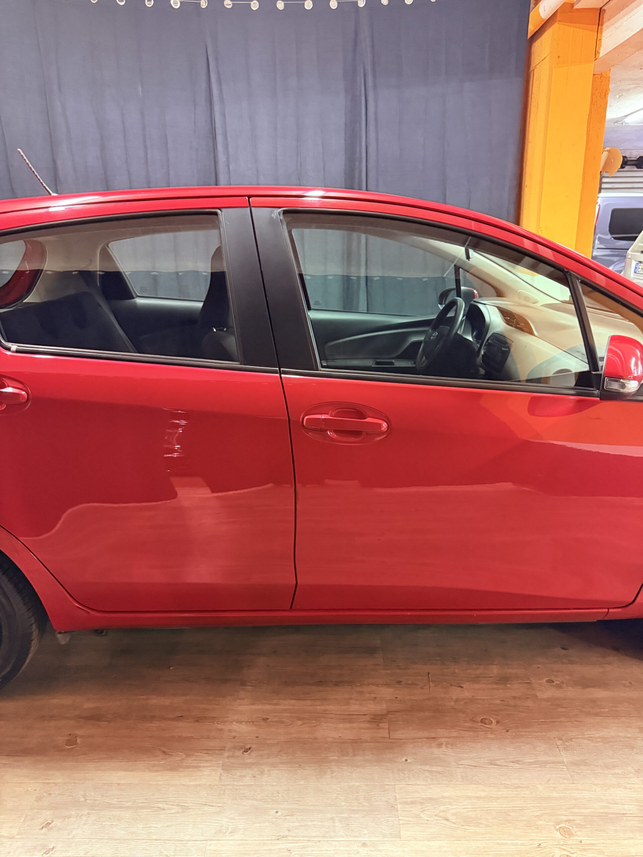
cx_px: 322
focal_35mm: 24
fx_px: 594
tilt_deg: -17.4
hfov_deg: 56.8
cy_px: 428
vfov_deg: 71.6
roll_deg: +1.0
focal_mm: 6.76
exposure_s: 1/33
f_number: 1.78
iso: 1000
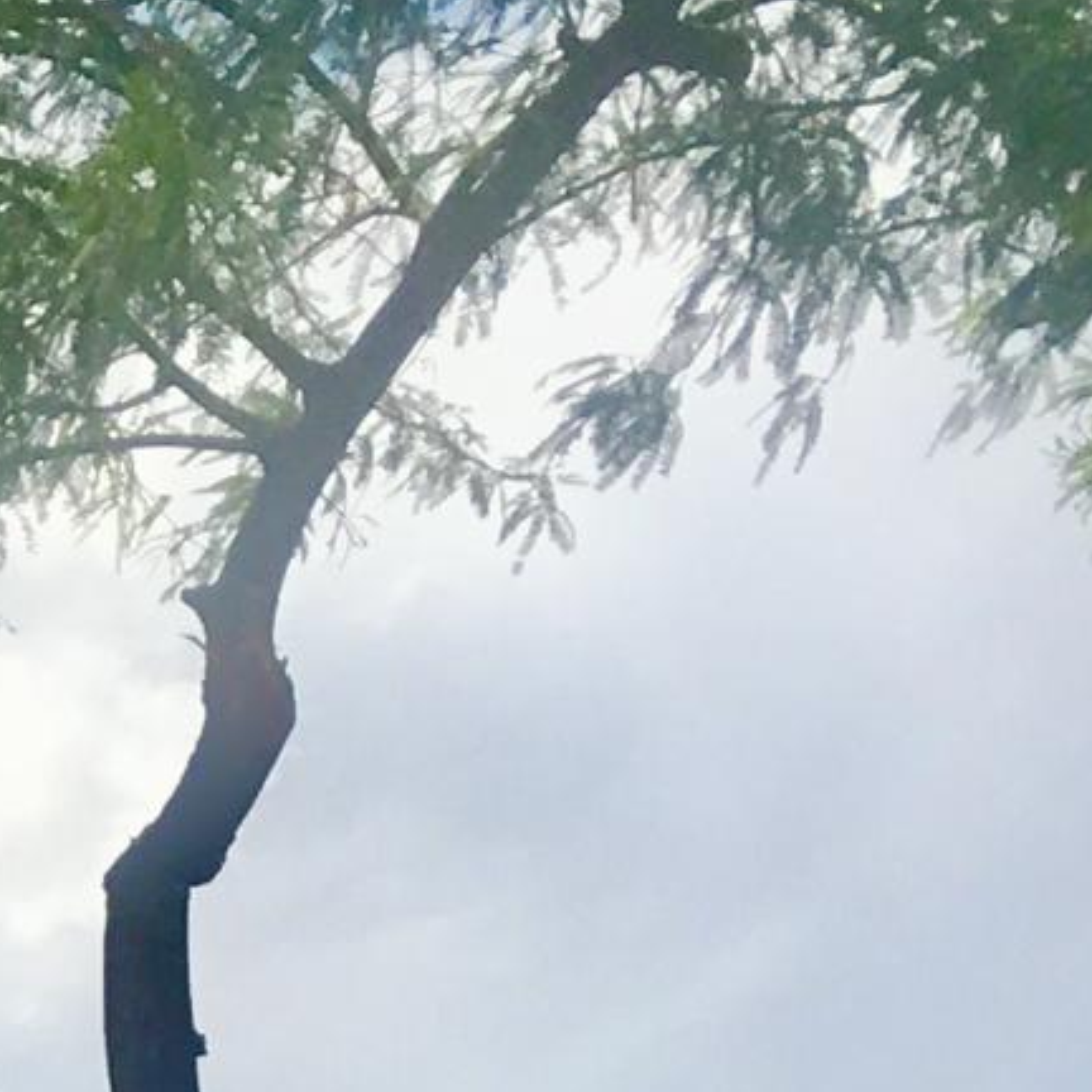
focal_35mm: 178
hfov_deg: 8.7
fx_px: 6353
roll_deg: +1.0
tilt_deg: +9.4
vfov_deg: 9.1
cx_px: -1807
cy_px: 2290
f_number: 2.2
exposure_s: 1/3077
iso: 25
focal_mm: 4.15
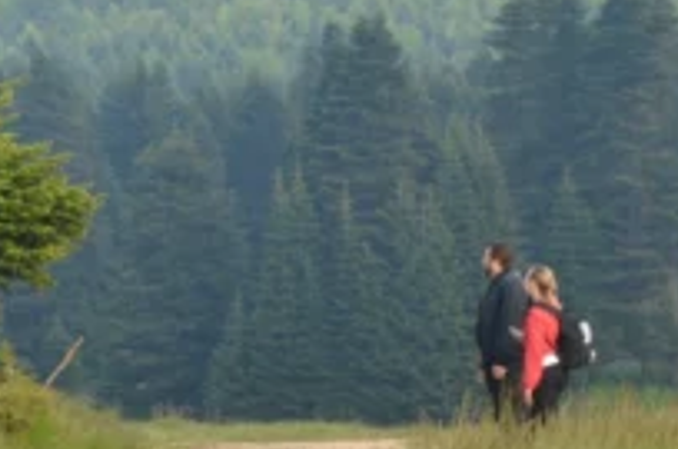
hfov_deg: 7.2
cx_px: -369
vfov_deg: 4.8
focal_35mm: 283
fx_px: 5317
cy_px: 2
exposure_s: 1/125
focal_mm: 50
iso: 320
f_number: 10
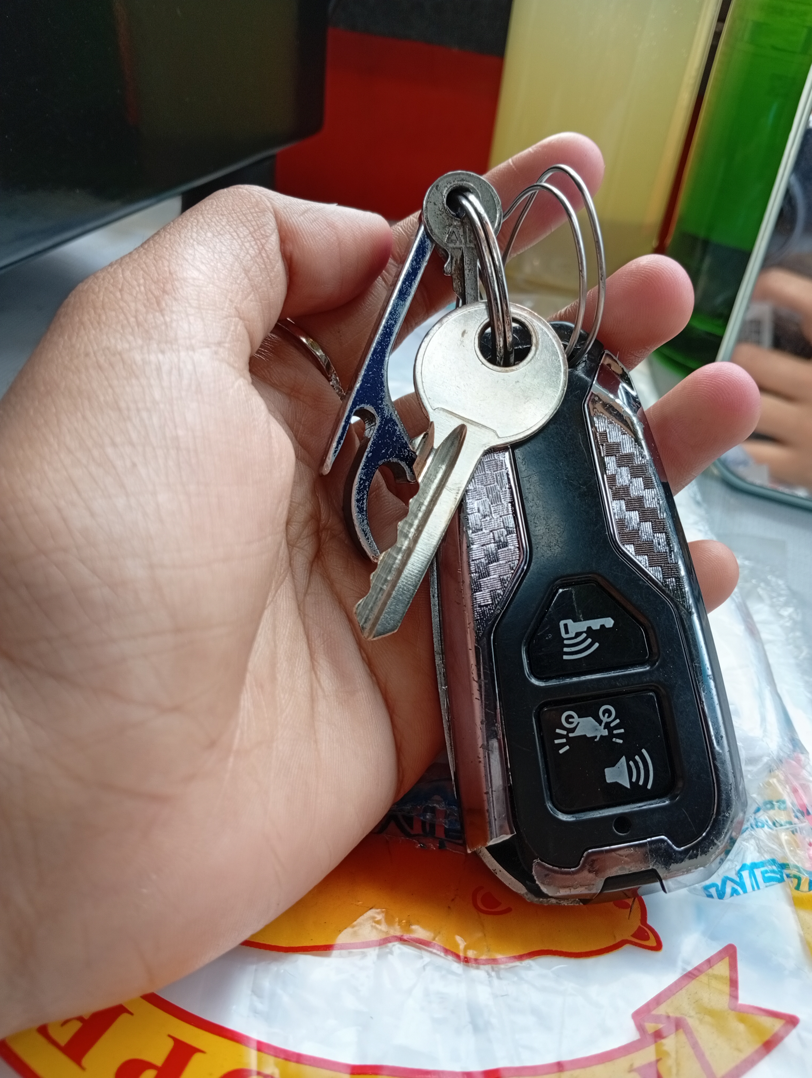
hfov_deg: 51.5
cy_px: 539
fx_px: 842
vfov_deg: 65.2
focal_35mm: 27
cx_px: 406
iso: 69
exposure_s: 1/50
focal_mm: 3.98
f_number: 1.8
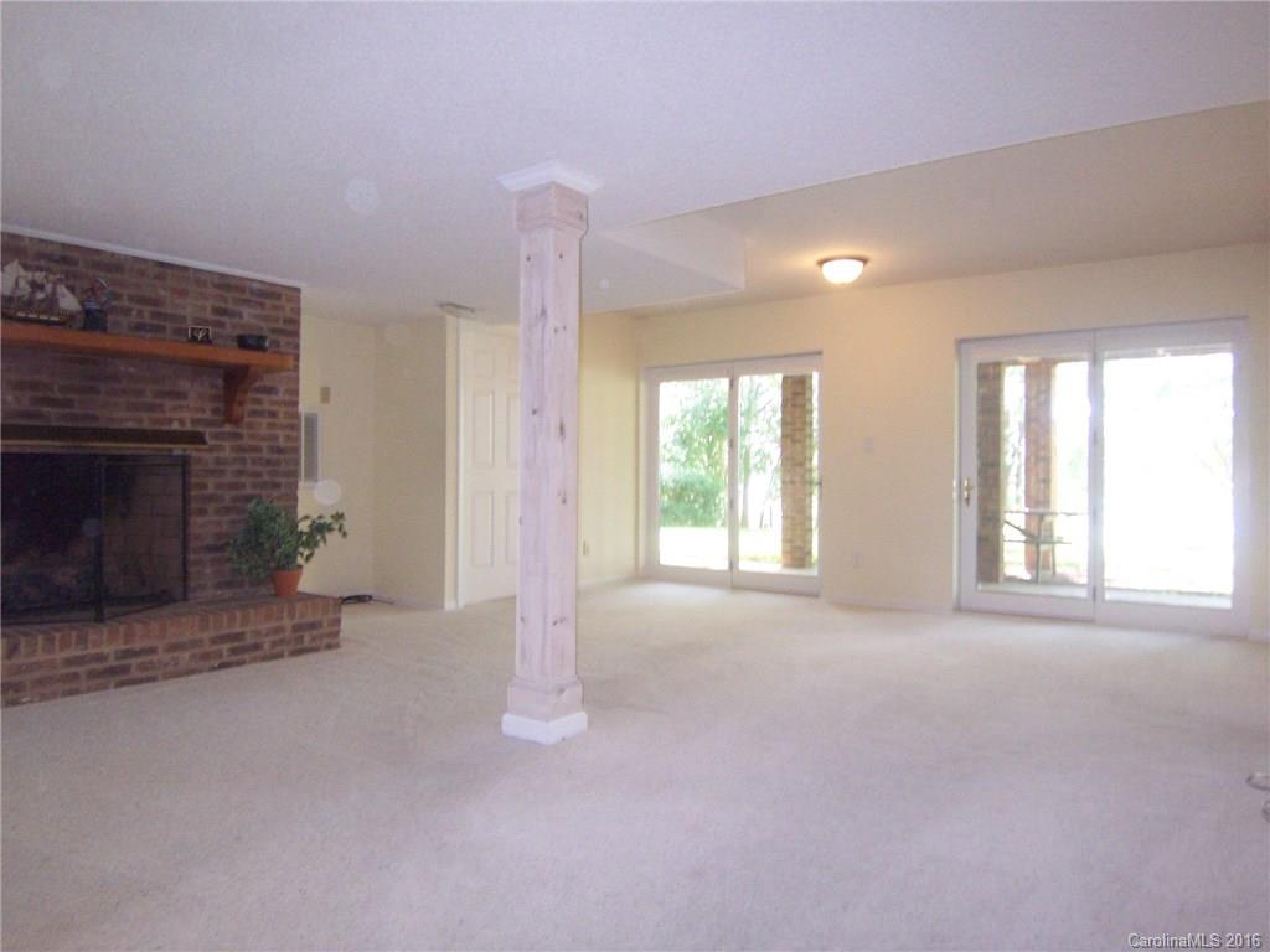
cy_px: 476
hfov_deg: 73.9
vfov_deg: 58.9
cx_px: 635
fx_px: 844
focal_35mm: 23
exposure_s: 1/30
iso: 200
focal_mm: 3.8
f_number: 2.8
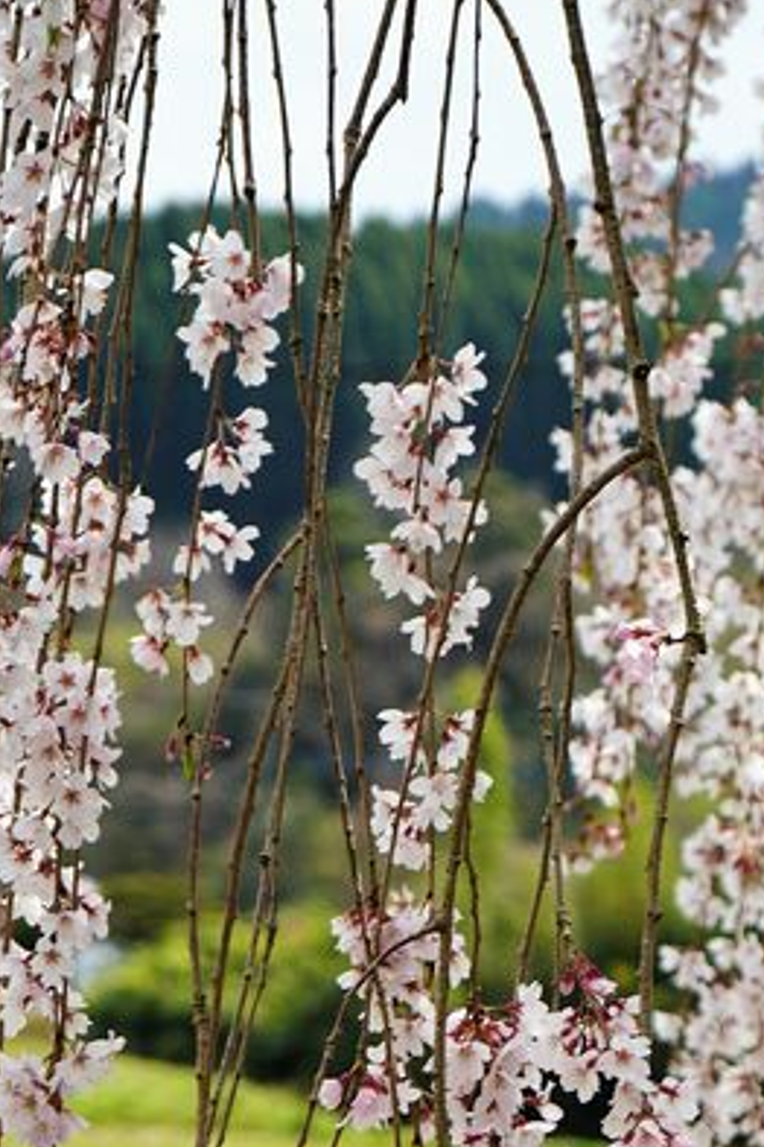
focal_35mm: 174
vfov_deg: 11.7
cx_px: 761
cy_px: 1129
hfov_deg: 7.9
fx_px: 5539
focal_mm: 57
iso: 100
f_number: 5.6
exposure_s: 1/125
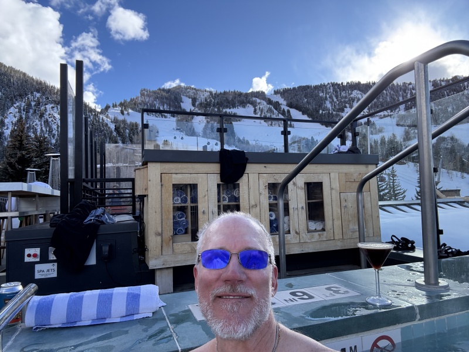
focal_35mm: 23
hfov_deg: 73.9
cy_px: 176
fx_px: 312
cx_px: 234
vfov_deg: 58.9
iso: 25
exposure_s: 1/386
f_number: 1.9
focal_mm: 2.69
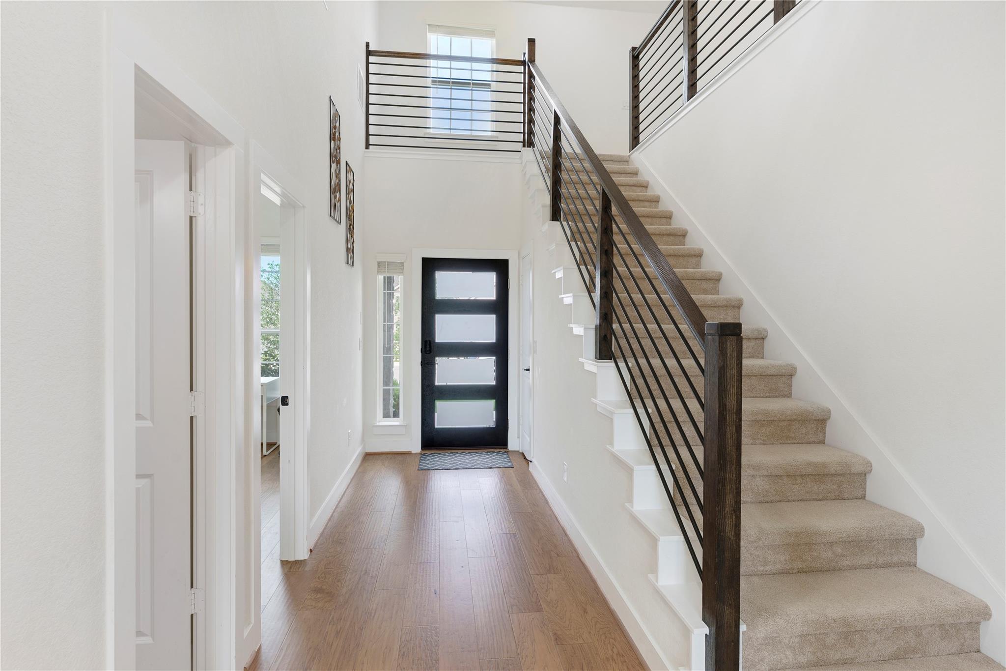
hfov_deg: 90.0
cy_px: 336
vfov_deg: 67.4
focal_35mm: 18
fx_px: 503
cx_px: 503
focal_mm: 18
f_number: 8
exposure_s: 1/25
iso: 200
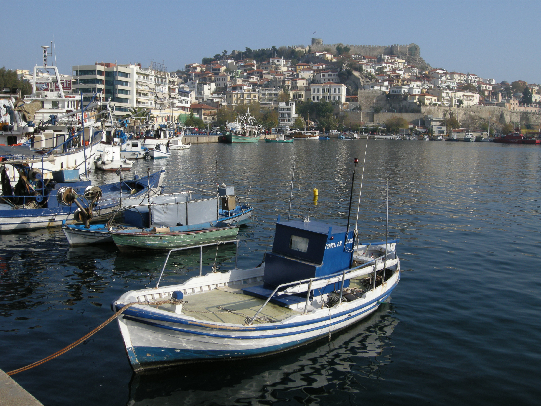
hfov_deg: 52.6
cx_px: 270
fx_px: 547
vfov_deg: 40.7
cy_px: 203
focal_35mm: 35
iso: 64
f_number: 6.1
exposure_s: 1/270
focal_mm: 7.5
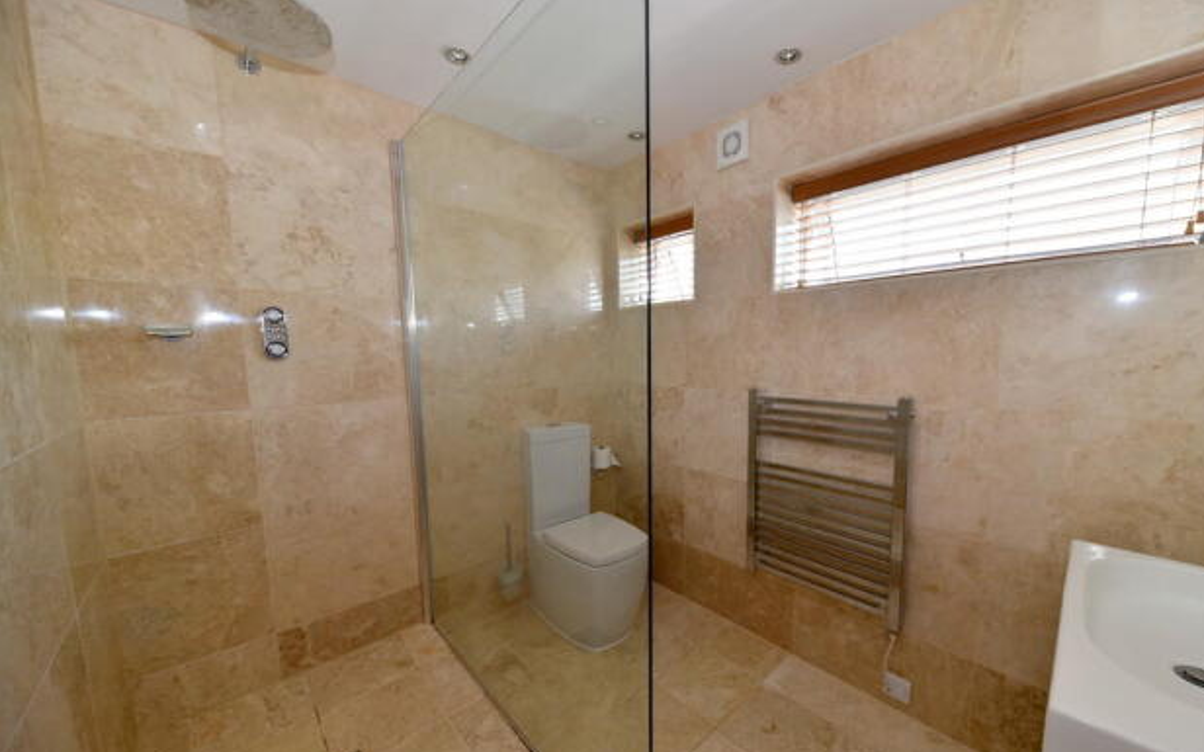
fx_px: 427
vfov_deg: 82.8
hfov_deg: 109.2
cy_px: 394
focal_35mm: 13
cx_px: 638
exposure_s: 1/60
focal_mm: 12
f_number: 5
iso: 200
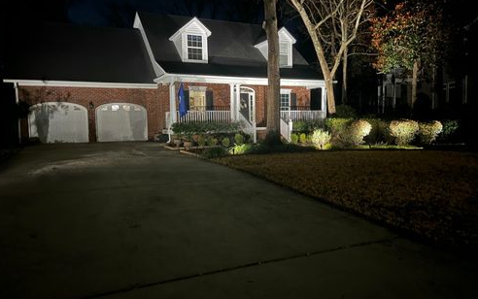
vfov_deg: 44.6
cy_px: 146
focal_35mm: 28
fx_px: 365
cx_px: 237
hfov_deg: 66.4
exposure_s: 1/5
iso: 800
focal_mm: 5.1
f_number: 1.6
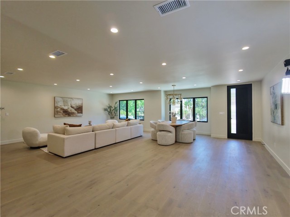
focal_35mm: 16
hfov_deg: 94.5
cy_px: 108
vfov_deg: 78.1
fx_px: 134
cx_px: 145
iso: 260
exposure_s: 1/50
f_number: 2.2
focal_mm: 3.05
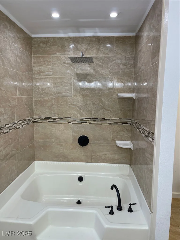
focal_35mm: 25
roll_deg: -1.1
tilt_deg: -6.6
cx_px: 90
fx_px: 173
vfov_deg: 69.4
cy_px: 120
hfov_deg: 54.9
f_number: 1.6
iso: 80
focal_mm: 5.1
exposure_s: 1/120
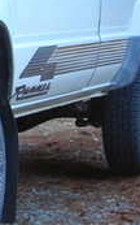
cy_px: 43
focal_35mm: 186
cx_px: -127
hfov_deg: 6.8
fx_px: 1136
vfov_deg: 11.2
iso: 98
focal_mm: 6.3
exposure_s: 1/30.3
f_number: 3.2
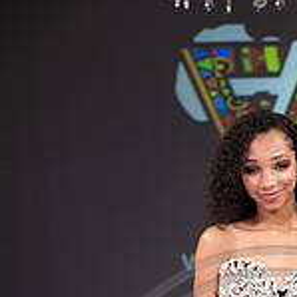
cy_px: 446
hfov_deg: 7.4
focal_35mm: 236
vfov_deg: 7.3
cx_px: 278
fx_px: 2291
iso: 2000
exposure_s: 1/400
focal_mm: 92
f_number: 5.6
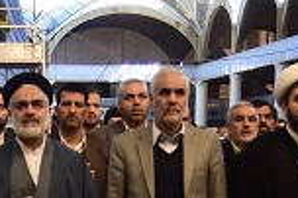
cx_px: -53
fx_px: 1224
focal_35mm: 148
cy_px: 343
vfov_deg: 8.9
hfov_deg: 13.5
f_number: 2.8
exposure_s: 1/160
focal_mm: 20
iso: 400
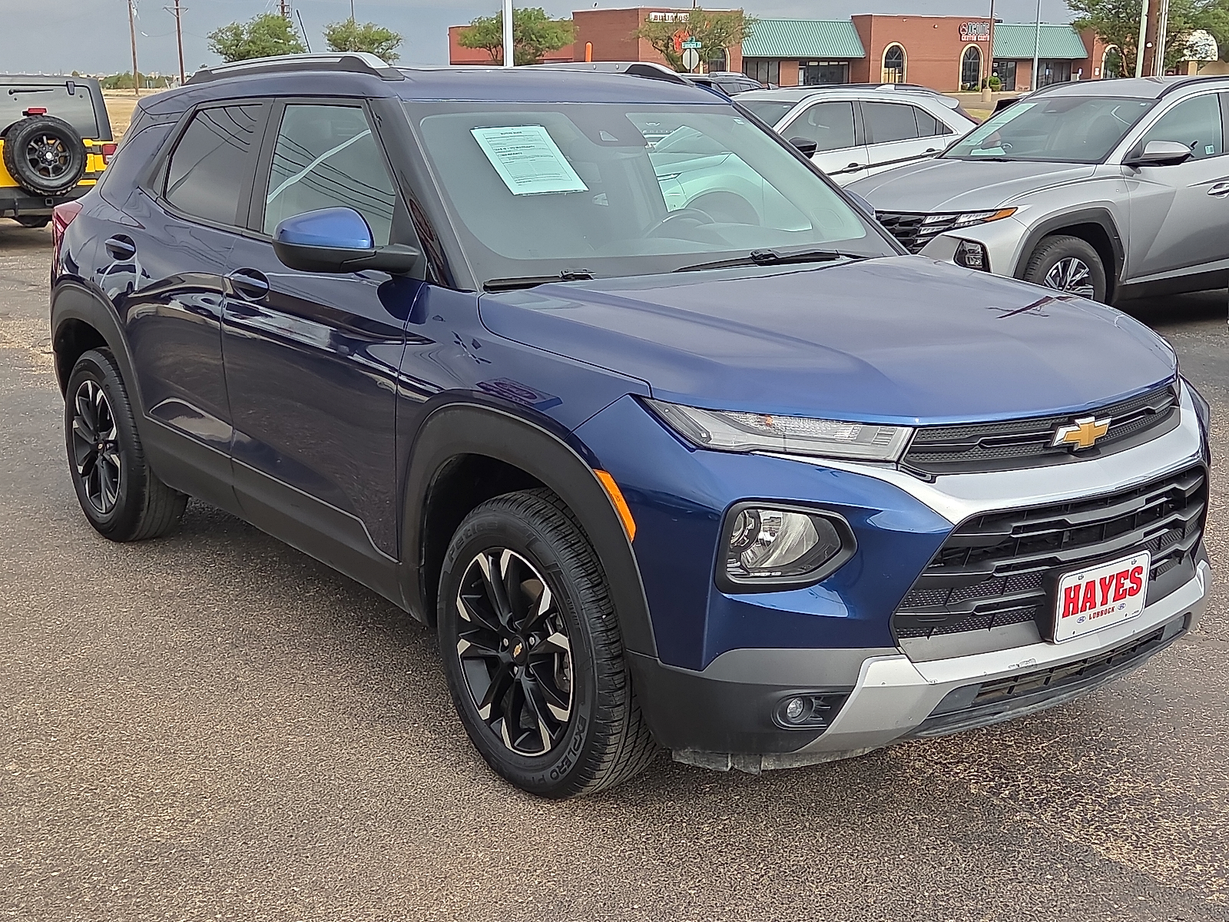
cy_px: 461
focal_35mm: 42
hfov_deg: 44.8
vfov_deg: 34.3
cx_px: 614
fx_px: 1491
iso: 25
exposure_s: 1/667
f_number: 1.8
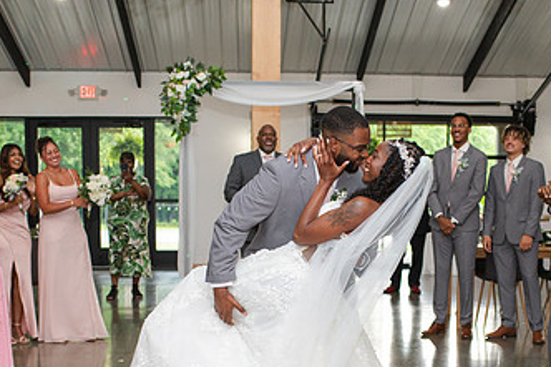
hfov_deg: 29.6
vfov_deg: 19.6
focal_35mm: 68
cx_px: 313
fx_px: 1040
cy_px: 335
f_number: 3.2
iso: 800
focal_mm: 35
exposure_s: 1/200
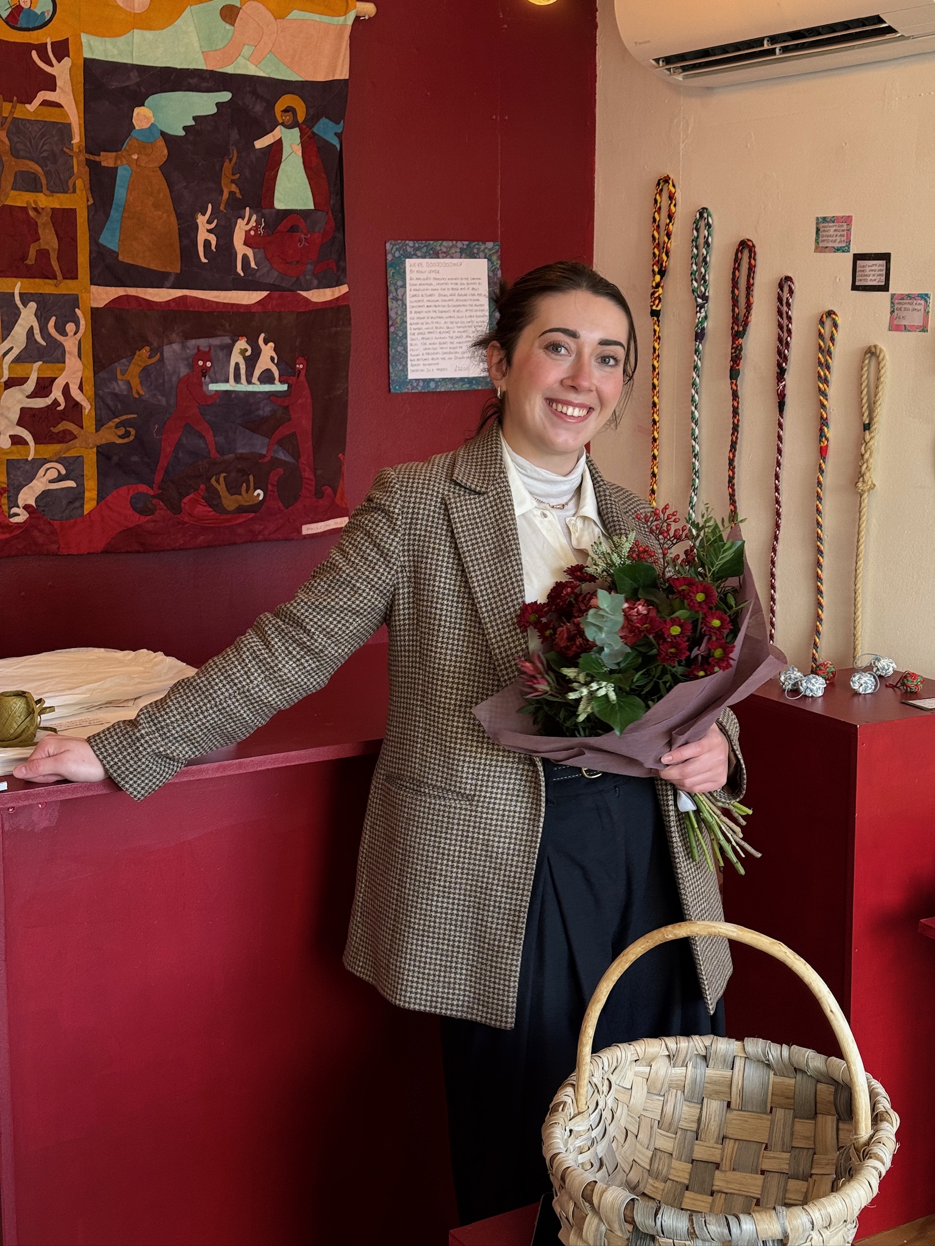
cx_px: 468
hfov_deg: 30.3
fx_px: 1729
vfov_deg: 39.7
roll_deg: +0.4
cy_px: 623
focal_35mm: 48
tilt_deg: -8.9
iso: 50
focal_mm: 6.76
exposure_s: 1/50
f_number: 1.78
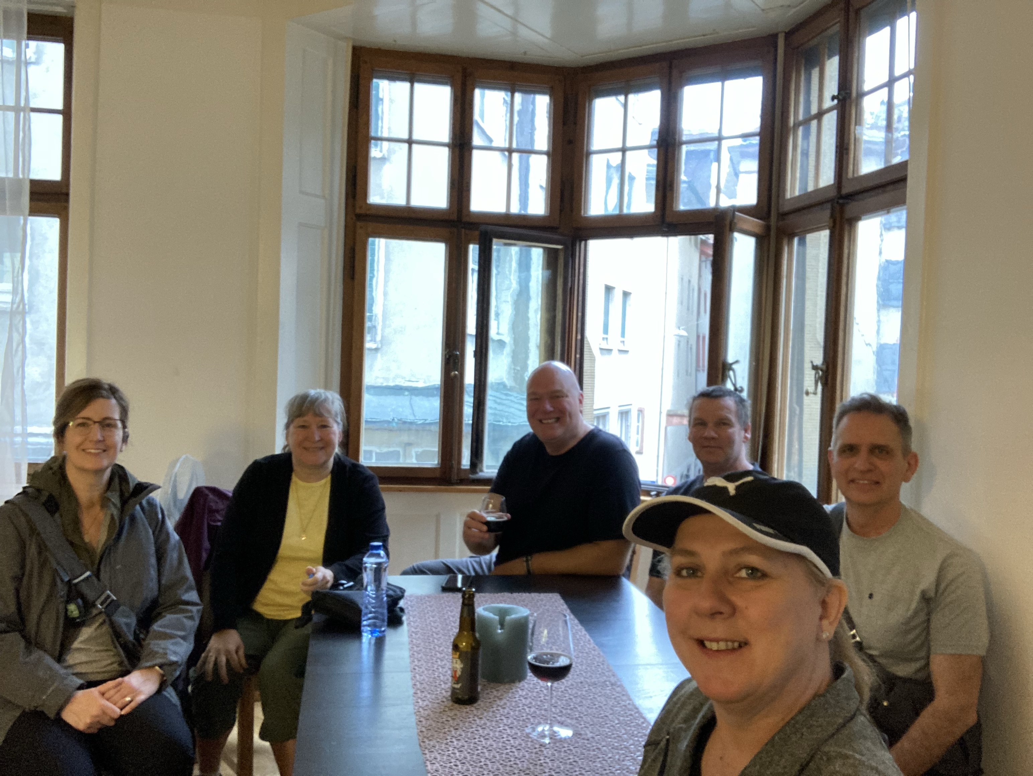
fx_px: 956
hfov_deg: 56.8
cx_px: 516
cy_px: 388
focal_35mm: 32
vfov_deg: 44.2
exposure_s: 1/25
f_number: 2.2
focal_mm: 2.87
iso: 320
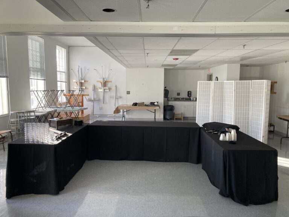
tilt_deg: -6.4
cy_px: 108
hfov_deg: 63.4
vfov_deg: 49.7
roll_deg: -1.0
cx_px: 144
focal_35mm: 28
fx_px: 234
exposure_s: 1/121
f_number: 1.8
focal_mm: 3.99
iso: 64
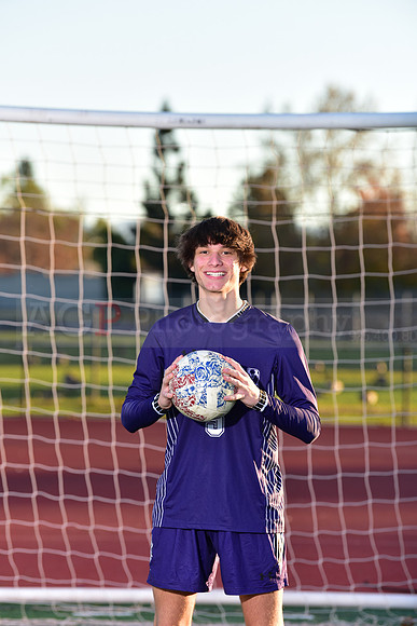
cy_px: 313
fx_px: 3039
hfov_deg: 7.9
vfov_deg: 11.7
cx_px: 208
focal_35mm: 175
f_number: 5
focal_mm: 175
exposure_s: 1/250
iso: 160
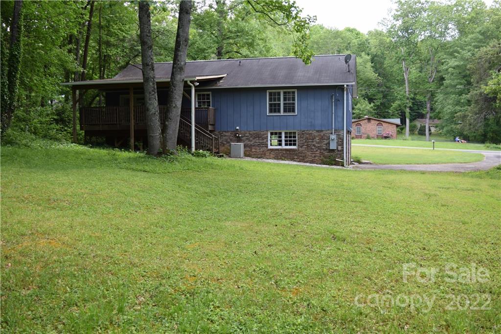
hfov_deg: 51.3
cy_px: 167
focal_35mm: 38
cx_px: 250
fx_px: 522
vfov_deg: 35.5
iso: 400
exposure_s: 1/100
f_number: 5
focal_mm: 25
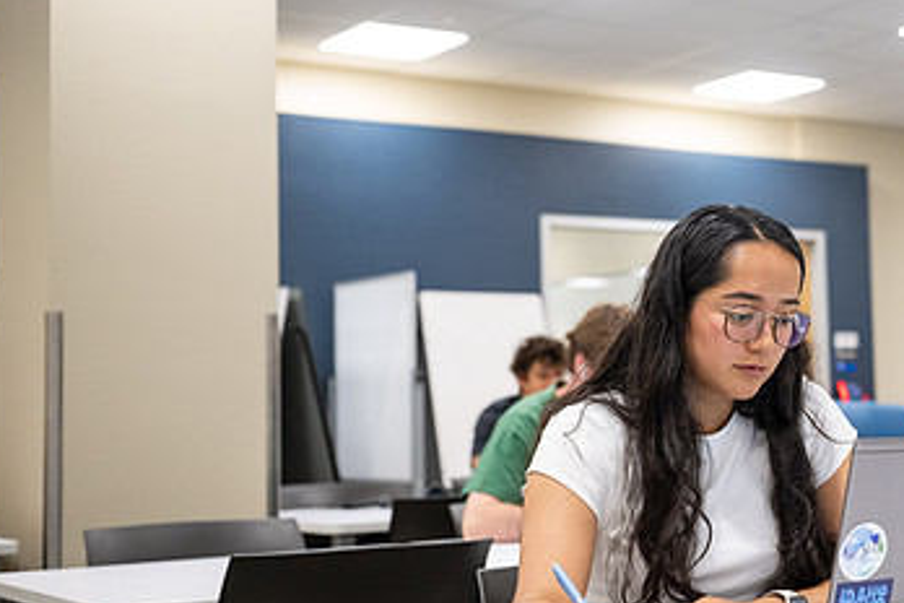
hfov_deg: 30.1
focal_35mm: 65
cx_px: 738
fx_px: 1632
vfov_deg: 20.9
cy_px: 285
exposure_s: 1/320
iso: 2000
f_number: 2.8
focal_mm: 39
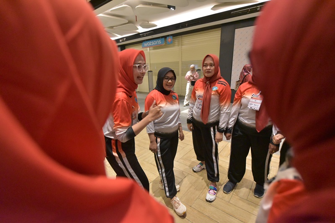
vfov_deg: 70.5
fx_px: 158
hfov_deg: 93.3
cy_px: 112
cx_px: 168
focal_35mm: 17
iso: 8000
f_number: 2.8
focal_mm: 17
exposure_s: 1/250
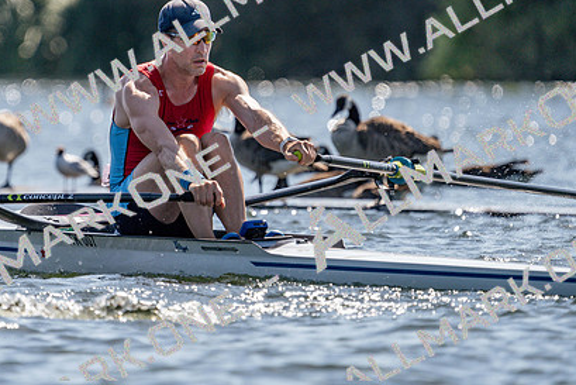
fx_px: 12292
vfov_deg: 1.8
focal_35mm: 768
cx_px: 189
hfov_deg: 2.7
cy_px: 139
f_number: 6.3
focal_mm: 541
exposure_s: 1/2000
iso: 320
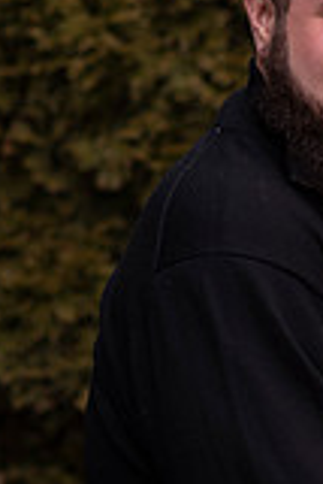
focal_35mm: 239
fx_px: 3209
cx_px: 435
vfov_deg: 8.6
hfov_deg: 5.7
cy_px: 296
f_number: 2.5
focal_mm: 85
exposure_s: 1/125
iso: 100
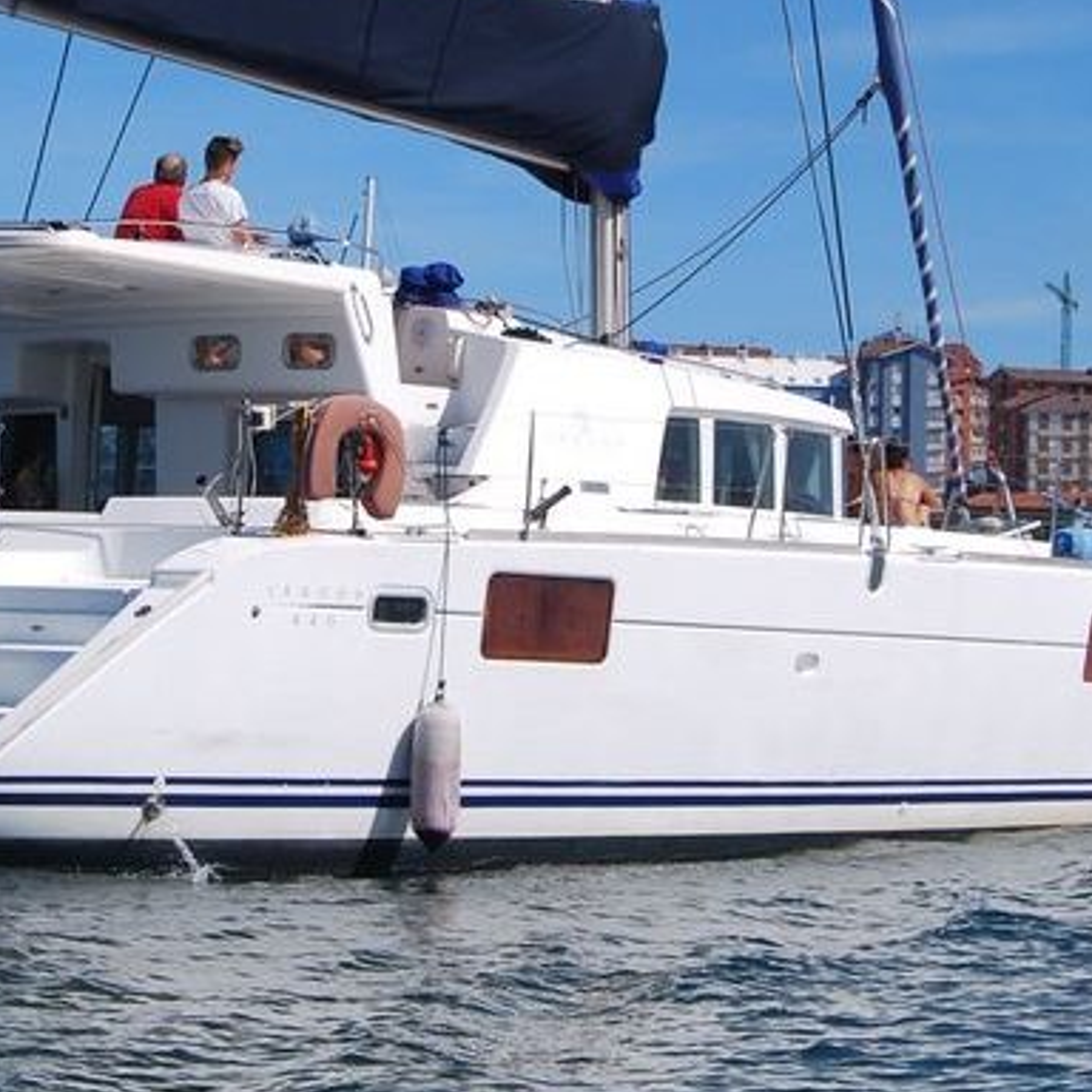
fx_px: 1963
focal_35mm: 55
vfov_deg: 31.1
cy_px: 476
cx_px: 276
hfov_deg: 30.6
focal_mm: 18
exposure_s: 1/320
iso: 100
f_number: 9
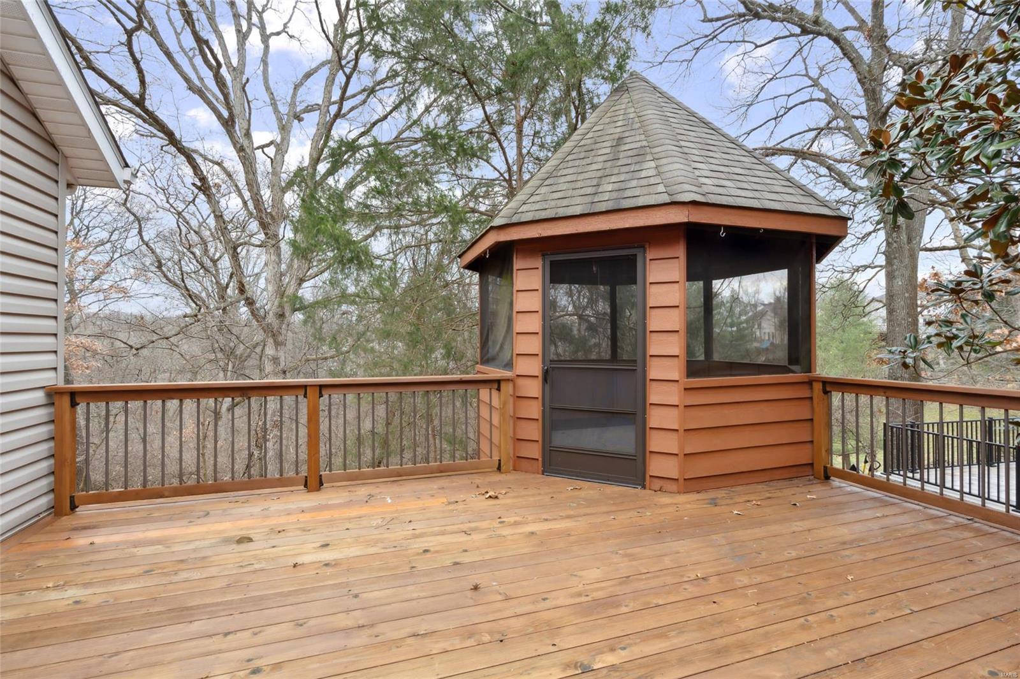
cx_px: 510
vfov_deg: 73.7
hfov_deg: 96.8
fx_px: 453
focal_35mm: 16
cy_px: 340
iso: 400
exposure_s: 1/40
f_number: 8
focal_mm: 16
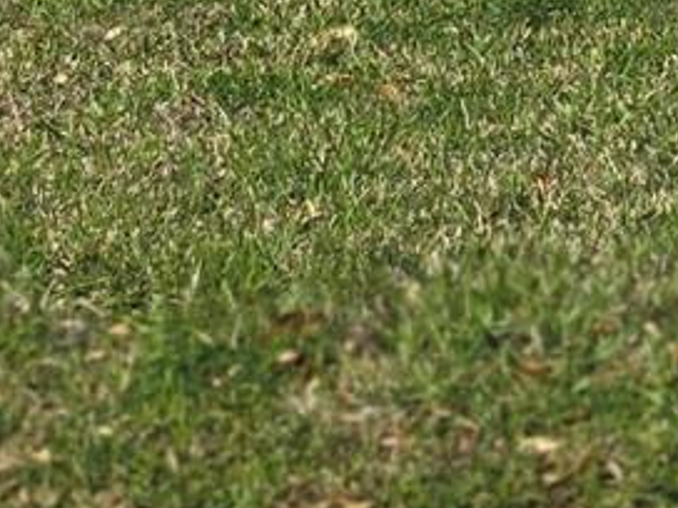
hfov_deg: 10.5
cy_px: -862
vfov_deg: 7.7
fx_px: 3388
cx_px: 1349
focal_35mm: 173
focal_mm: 6.3
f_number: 1.7
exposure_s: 1/1242
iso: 12
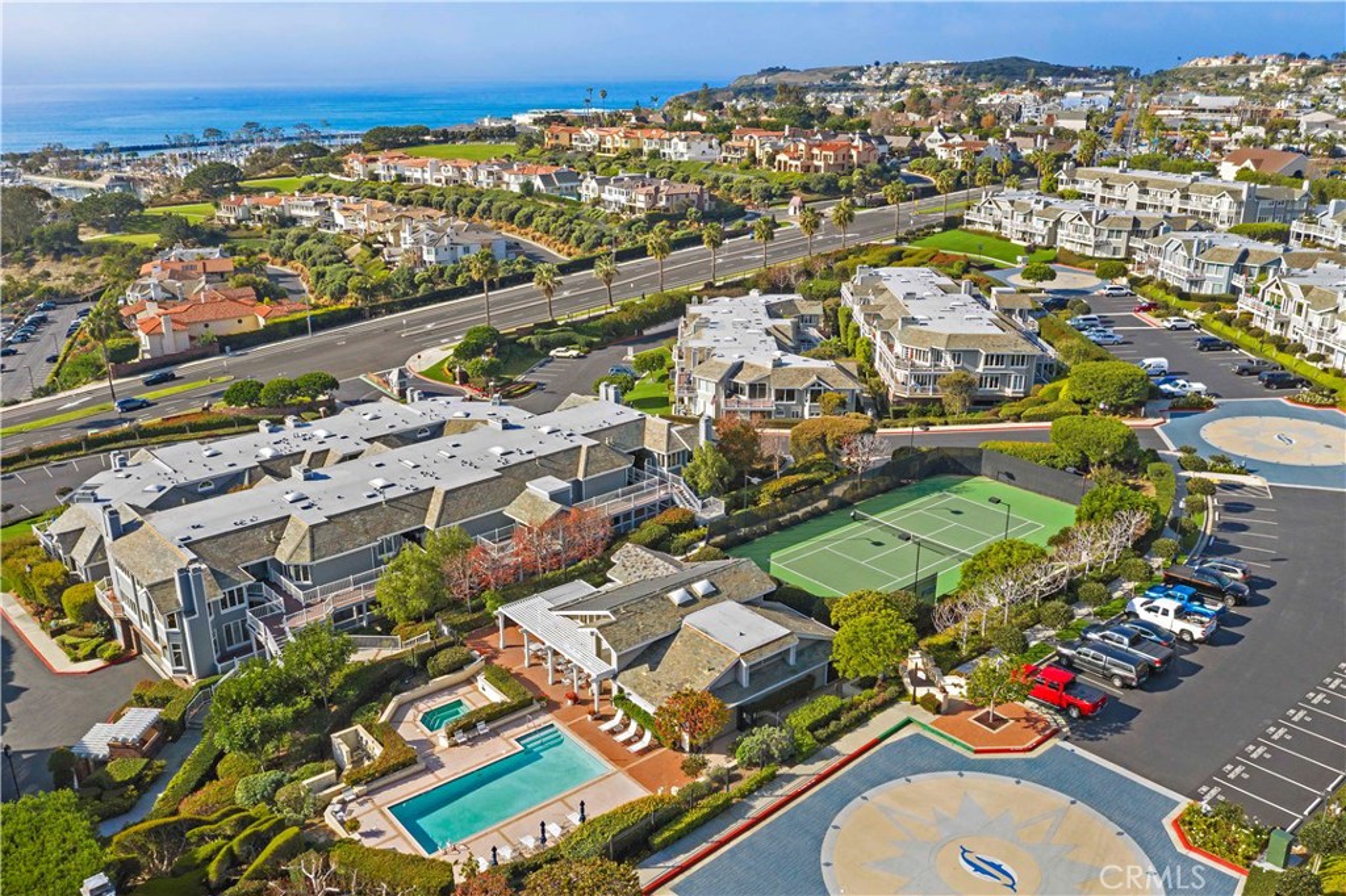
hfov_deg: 65.5
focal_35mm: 28
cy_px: 448
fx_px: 1046
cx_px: 673
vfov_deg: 46.4
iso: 100
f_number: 5.6
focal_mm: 10.26
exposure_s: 1/400
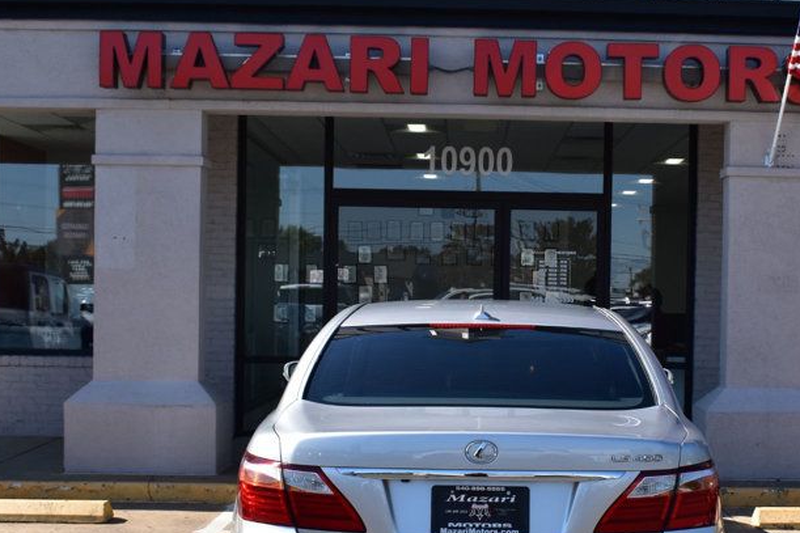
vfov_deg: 23.3
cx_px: 530
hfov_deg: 34.3
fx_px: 1285
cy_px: 346
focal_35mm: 58
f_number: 11
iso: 400
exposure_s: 1/500
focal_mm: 23
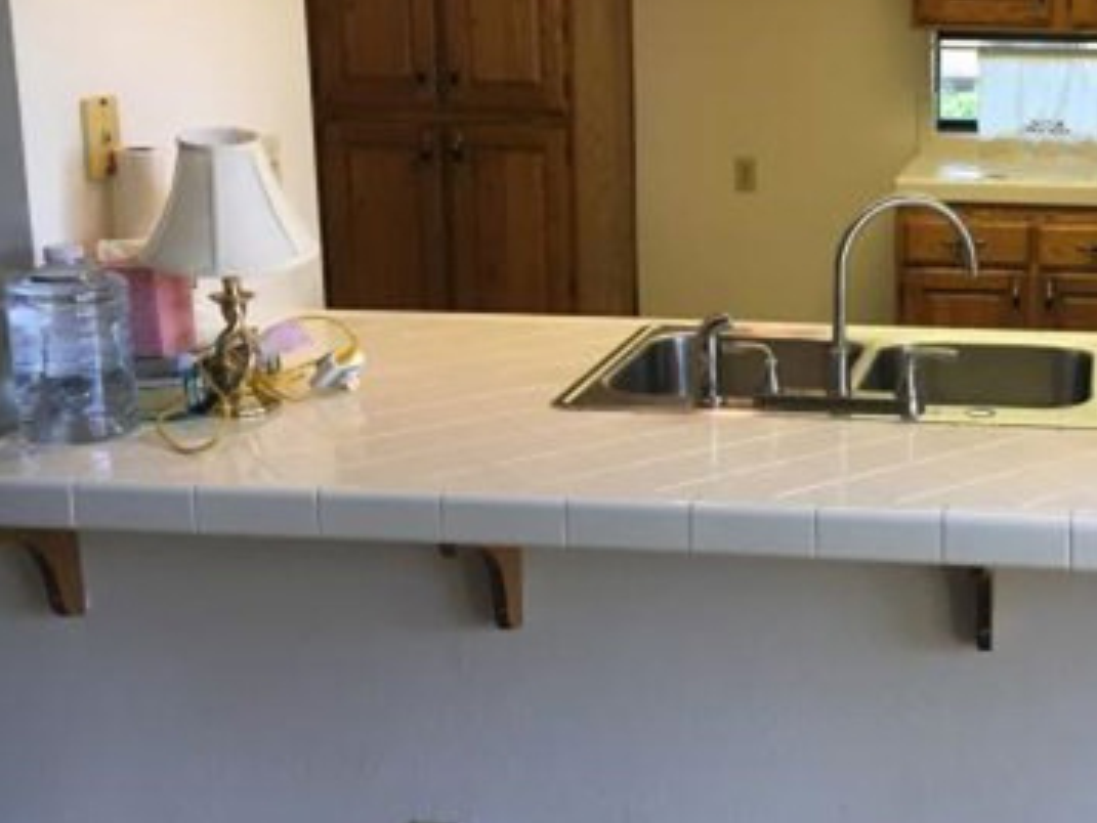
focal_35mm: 52
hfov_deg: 34.8
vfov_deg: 27.9
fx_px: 1648
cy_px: 289
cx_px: 974
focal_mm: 4.15
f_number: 2.2
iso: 25
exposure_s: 1/30
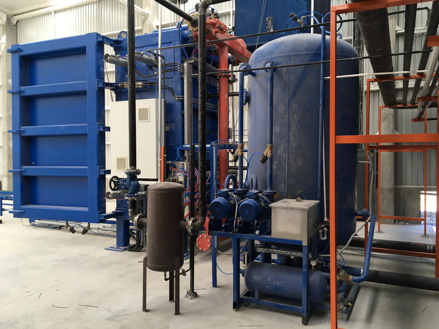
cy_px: 164
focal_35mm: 29
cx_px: 220
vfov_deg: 48.2
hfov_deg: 61.7
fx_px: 368
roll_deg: -0.4
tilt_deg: +0.7
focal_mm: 4.15
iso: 25
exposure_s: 1/40
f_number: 2.2
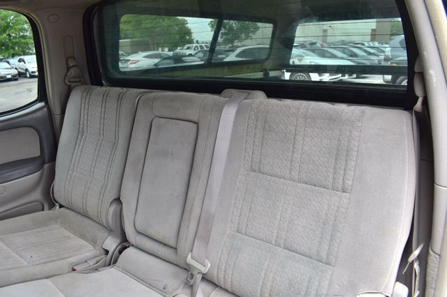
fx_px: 335
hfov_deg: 67.4
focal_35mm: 27
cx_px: 224
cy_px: 148
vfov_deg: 47.9
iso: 400
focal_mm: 18
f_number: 8
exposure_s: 1/50
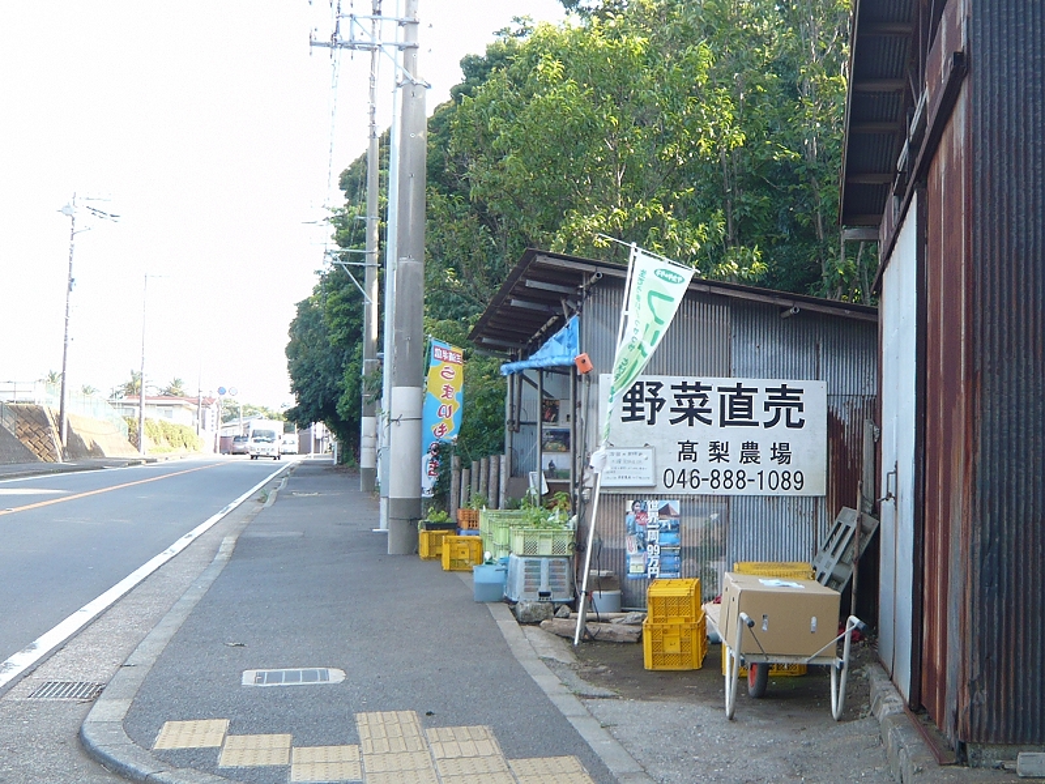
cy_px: 392
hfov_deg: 63.4
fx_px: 845
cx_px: 522
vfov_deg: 49.7
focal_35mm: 28
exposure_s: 1/60
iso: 100
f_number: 2.8
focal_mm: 4.6
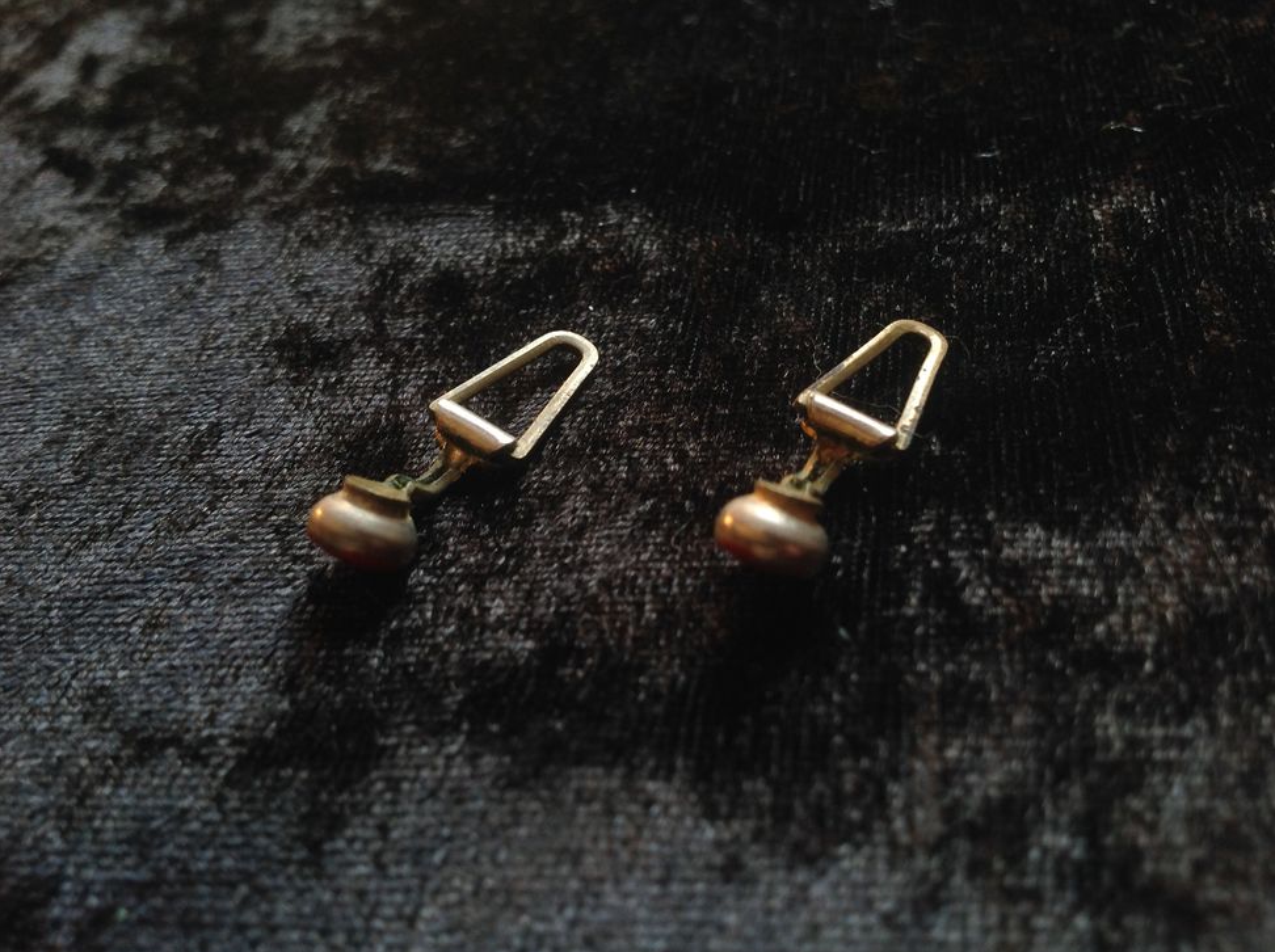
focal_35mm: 36
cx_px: 634
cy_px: 467
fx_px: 1324
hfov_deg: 51.4
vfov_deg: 39.6
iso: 64
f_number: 2.4
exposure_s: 1/60
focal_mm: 4.28
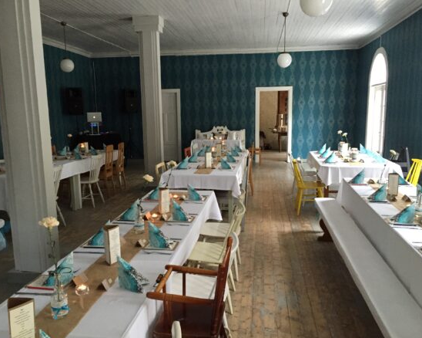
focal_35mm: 31
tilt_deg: -10.2
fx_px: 387
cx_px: 202
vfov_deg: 47.1
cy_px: 172
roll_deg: +1.6
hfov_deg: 57.2
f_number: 2.2
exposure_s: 1/25
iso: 320
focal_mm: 4.15
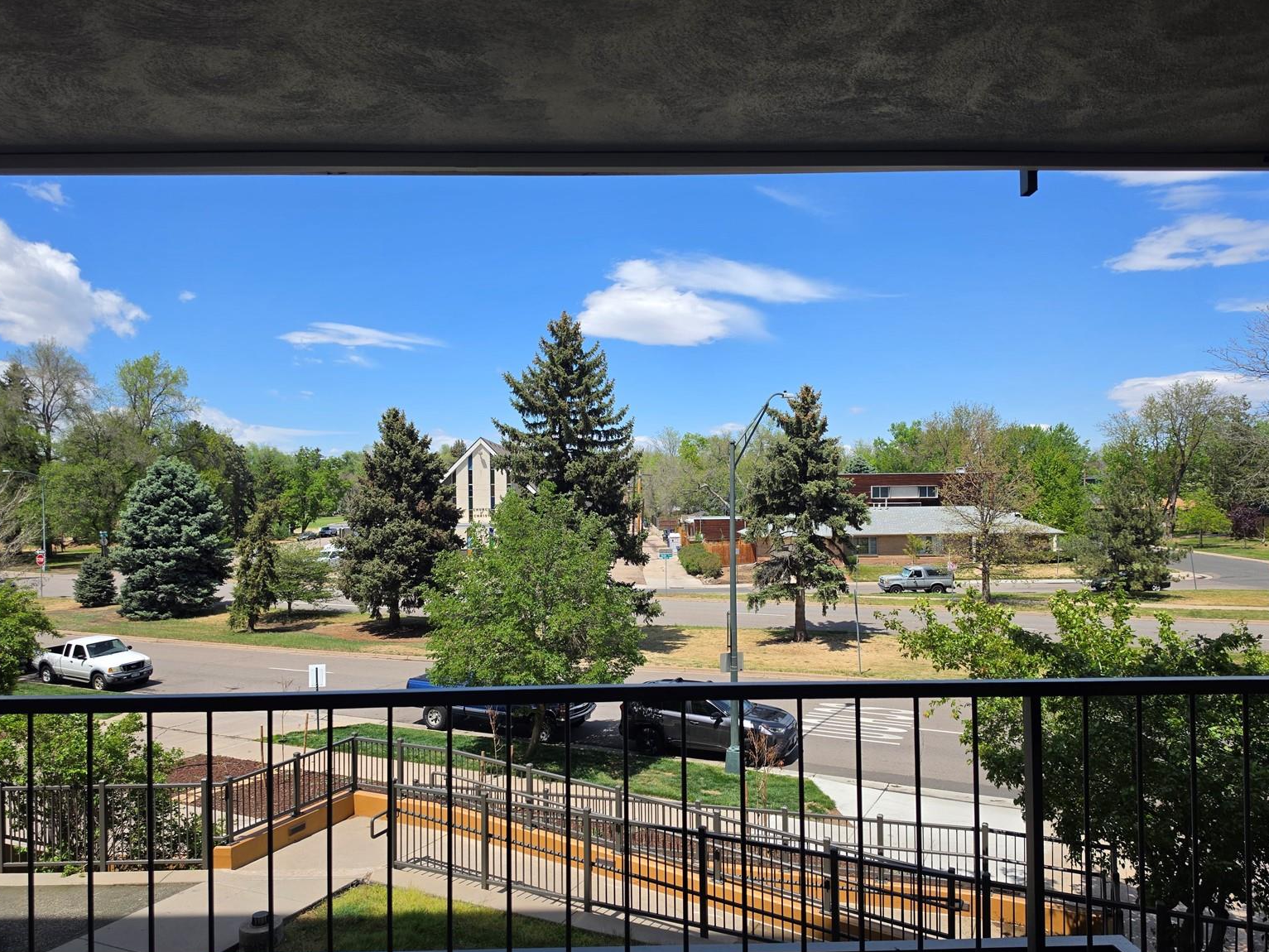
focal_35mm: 24
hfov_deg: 71.6
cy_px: 490
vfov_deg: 56.8
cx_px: 624
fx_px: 880
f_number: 1.4
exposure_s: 1/5775
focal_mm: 6.5
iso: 64
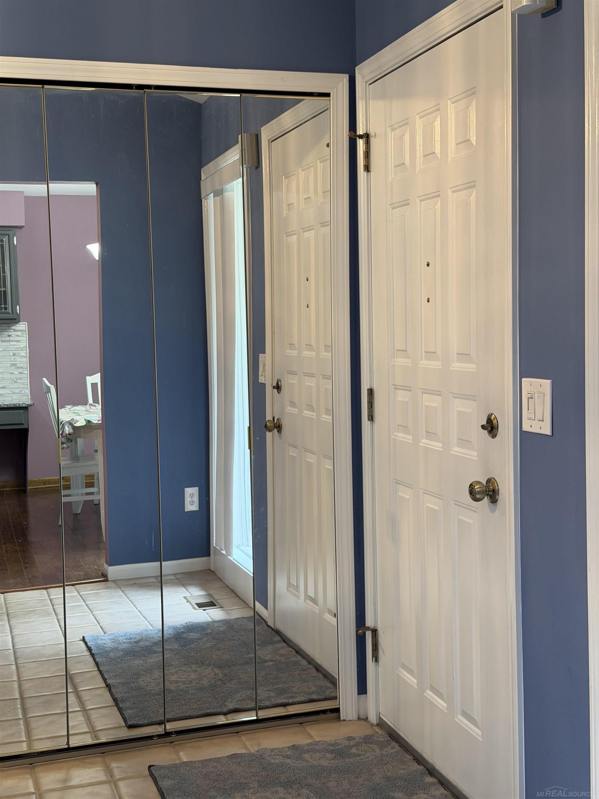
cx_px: 300
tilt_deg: -4.0
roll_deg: +0.7
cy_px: 400
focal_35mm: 48
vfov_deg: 39.7
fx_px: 1107
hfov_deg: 30.3
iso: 125
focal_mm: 6.76
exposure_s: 1/60
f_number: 1.78
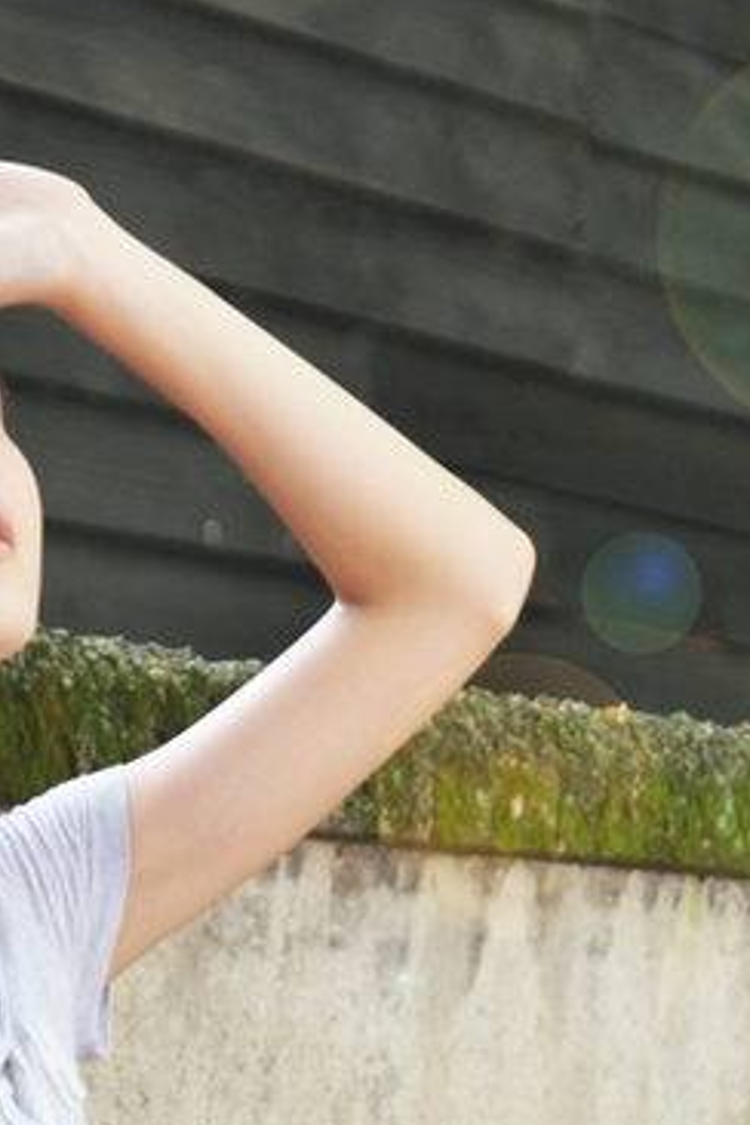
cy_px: 1254
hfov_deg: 7.4
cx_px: 234
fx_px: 5761
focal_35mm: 184
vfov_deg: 11.0
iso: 200
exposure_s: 1/125
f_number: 2.8
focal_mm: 45
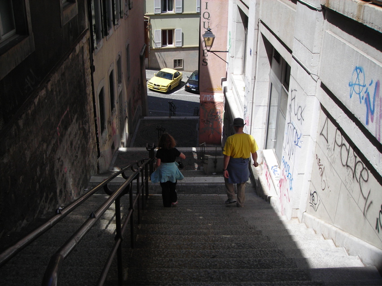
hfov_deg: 49.0
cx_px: 191
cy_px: 143
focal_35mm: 38
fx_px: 419
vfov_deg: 37.7
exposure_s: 1/140
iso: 50
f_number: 6.4
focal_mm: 6.3
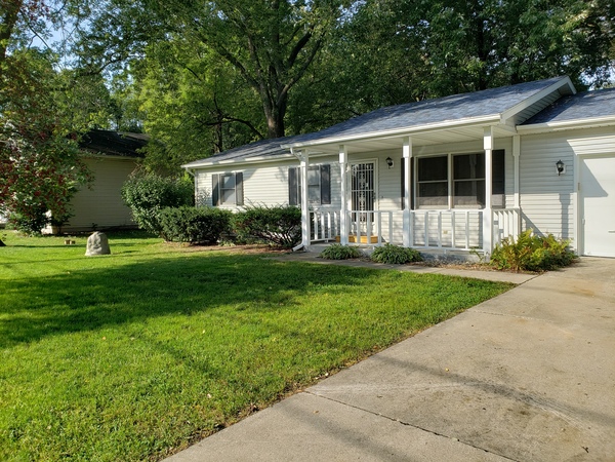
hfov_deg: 67.3
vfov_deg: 53.1
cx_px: 308
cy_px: 231
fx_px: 462
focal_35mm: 26
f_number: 2.4
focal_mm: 4.3
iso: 50
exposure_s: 1/909
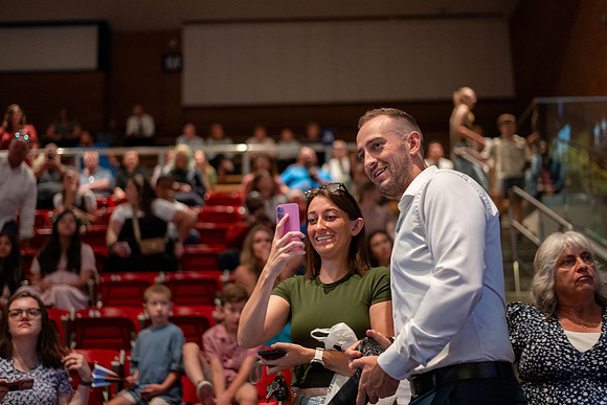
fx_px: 843
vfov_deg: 27.0
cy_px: 202
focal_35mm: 50
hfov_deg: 39.6
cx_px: 304
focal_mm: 50
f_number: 1.8
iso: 2500
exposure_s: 1/160
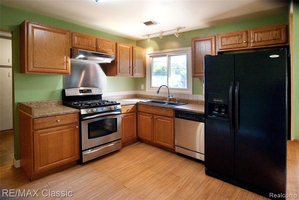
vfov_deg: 67.5
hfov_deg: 90.0
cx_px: 150
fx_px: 150
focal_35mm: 18
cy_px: 100
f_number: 3.5
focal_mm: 12
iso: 800
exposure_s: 1/60
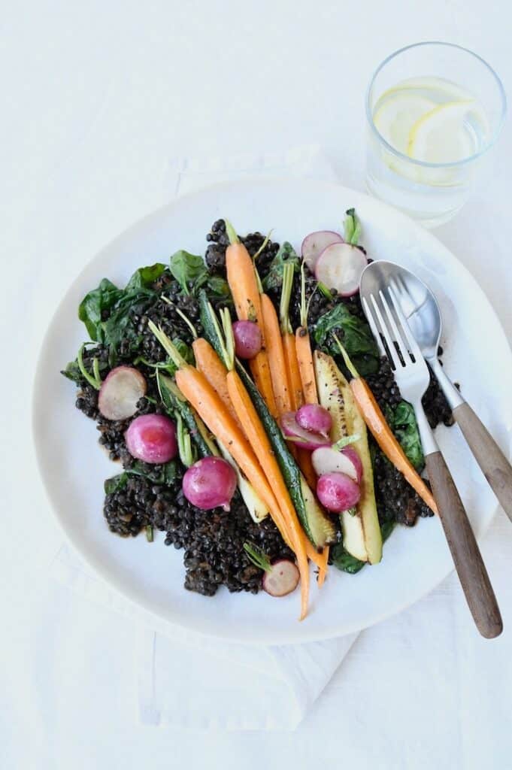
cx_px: 256
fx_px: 769
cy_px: 385
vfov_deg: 53.2
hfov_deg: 36.8
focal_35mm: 36
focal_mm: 24
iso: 4000
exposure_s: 1/250
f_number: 11
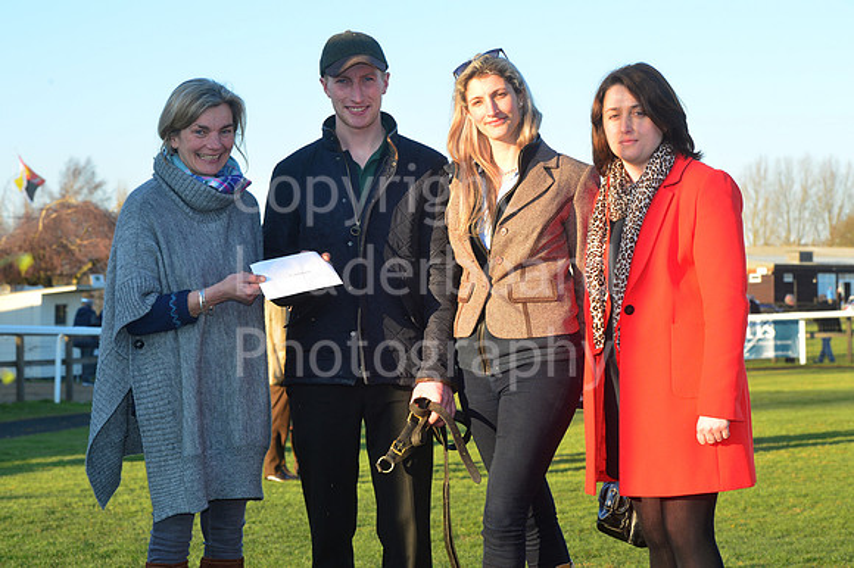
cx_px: 427
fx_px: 2015
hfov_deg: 23.9
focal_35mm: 85
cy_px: 284
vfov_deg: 16.1
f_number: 10
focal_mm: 85
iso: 500
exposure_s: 1/250
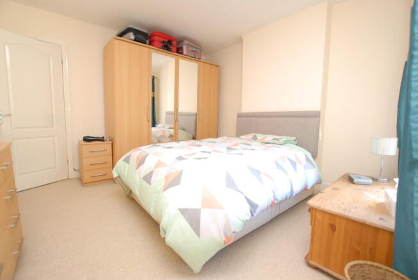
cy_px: 140
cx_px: 209
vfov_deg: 77.5
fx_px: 174
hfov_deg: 100.3
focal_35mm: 15
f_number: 4
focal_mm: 10
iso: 100
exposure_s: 1/10
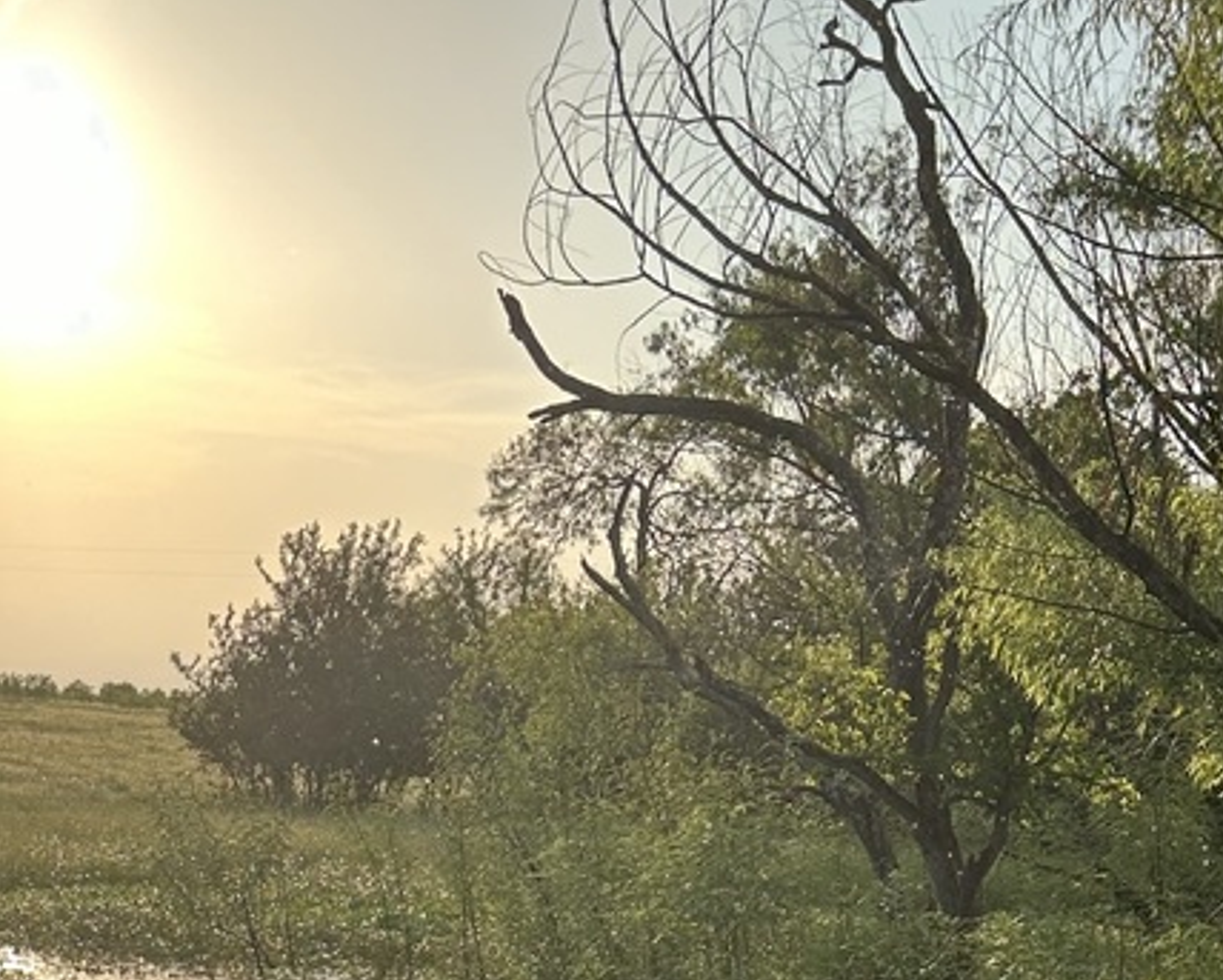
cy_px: 1389
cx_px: 146
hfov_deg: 28.5
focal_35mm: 64
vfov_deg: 20.9
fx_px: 2318
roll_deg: -3.0
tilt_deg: -15.8
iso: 50
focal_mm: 5.7
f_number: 1.5
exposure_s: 1/2123
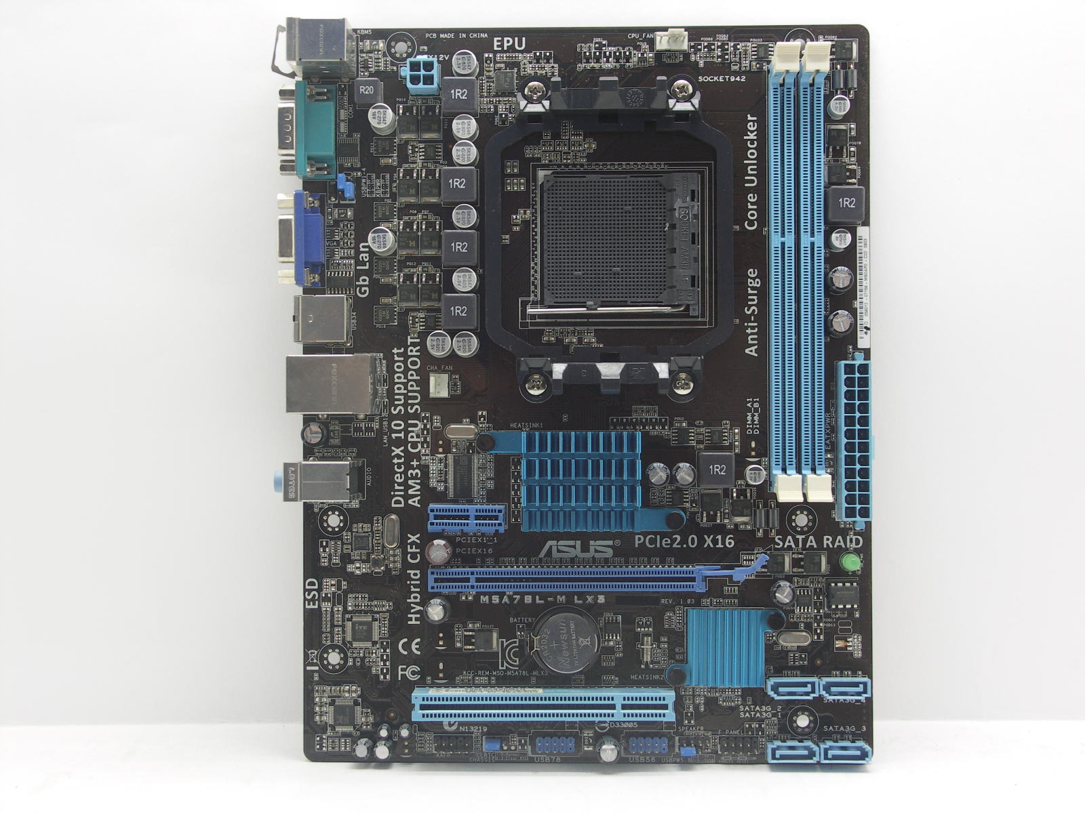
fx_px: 1536
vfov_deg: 29.7
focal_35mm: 49
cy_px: 406
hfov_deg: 38.9
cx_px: 542
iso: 100
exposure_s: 1/20
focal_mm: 12.7
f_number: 3.2
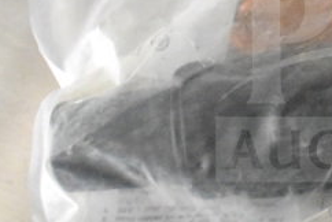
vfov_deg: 17.2
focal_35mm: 79
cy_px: 73
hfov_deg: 23.9
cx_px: 369
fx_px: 732
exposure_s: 1/30
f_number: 3.8
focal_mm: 21
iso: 20000
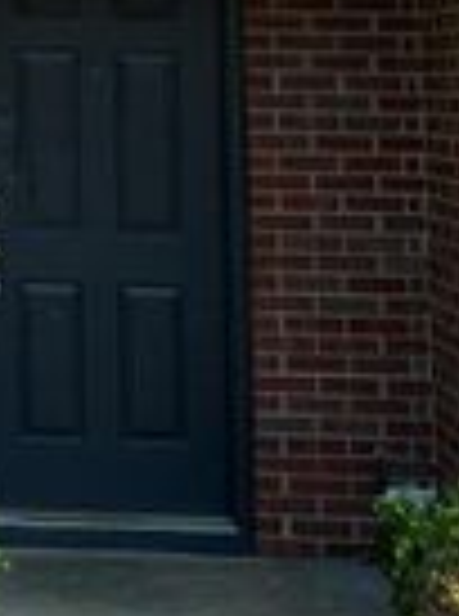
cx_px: -270
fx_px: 2256
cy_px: -304
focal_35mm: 127
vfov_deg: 14.5
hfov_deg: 11.1
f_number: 1.6
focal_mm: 5.96
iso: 50
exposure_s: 1/769
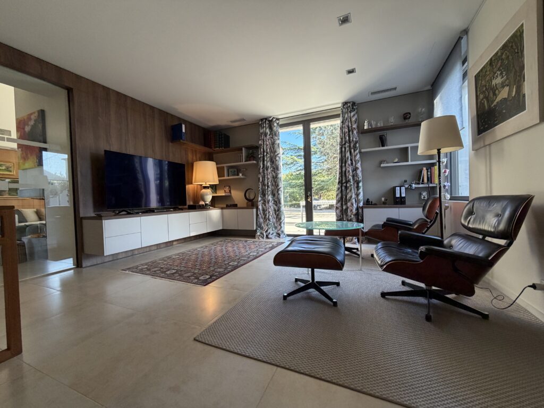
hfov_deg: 102.1
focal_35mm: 14
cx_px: 272
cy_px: 204
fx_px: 220
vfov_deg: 85.7
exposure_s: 1/100
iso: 250
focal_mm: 2.22
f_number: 2.2
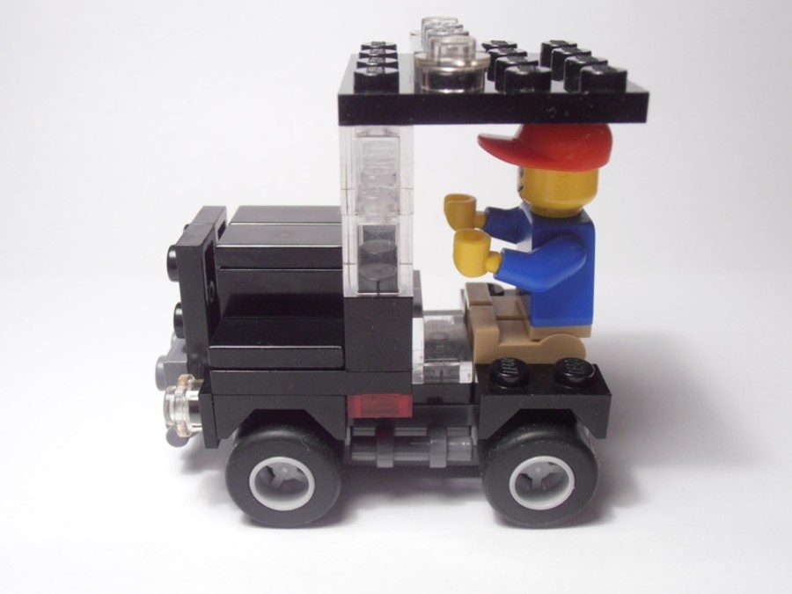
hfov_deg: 50.1
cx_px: 396
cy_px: 297
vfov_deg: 38.7
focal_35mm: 37
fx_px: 847
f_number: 3.9
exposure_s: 1/40
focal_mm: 6.61
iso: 125
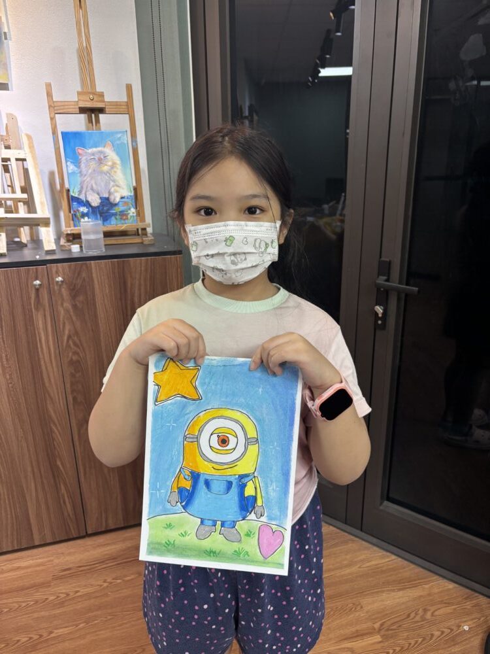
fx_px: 491
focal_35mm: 26
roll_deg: +1.2
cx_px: 245
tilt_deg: -19.5
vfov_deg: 67.3
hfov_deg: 53.1
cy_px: 327
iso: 125
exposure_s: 1/100
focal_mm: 5.96
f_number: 1.6
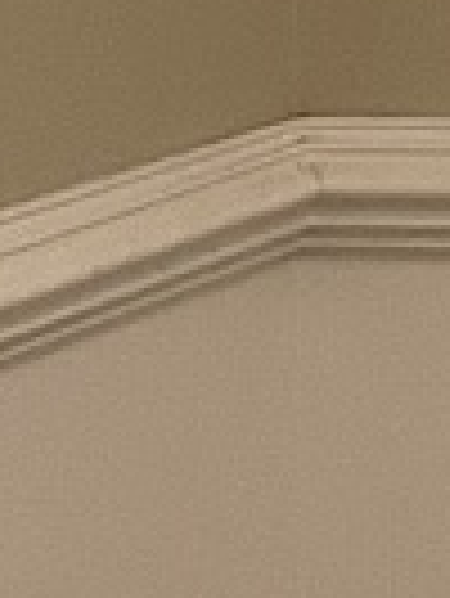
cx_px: 2072
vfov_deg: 7.1
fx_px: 4759
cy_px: -351
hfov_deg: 4.7
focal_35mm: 275
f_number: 1.6
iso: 320
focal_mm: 4.2
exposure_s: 1/60
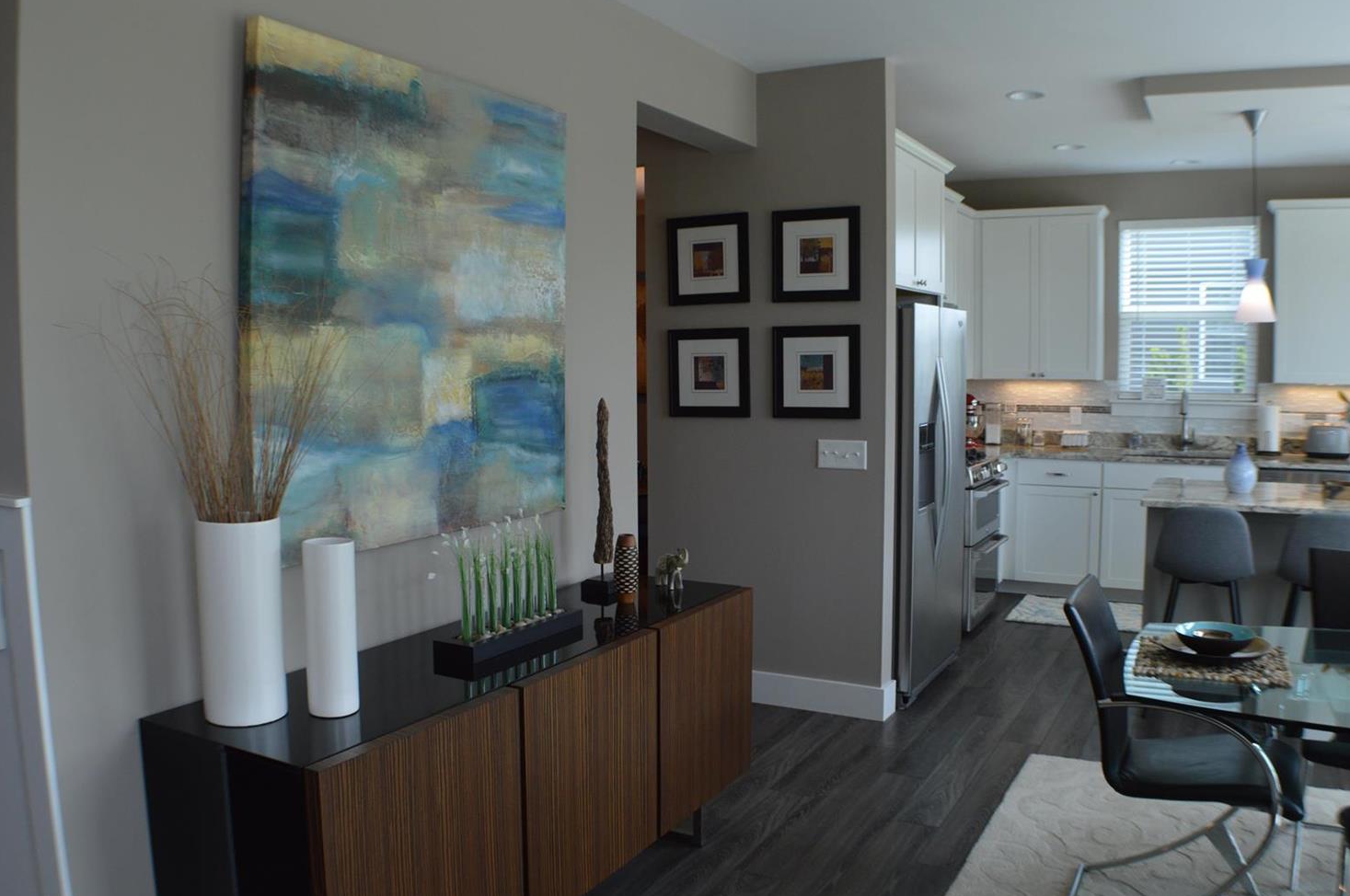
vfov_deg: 36.8
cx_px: 647
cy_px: 455
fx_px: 1348
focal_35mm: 36
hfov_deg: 53.2
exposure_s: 1/100
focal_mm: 22
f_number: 5
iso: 400
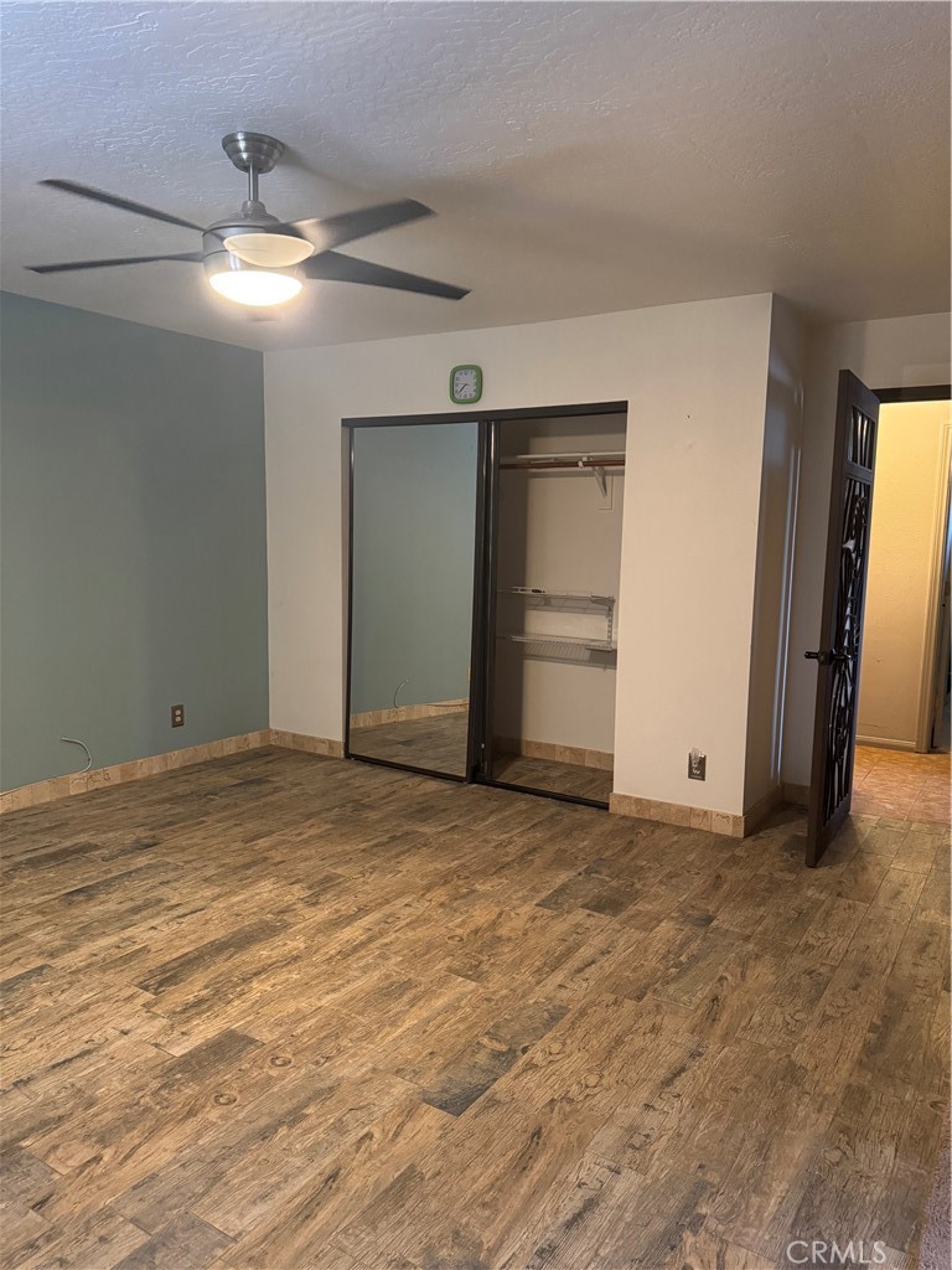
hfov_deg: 56.8
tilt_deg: -7.5
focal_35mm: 24
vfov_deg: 71.6
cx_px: 476
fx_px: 880
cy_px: 635
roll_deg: -0.7
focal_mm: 6.76
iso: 800
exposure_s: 1/40
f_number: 1.78
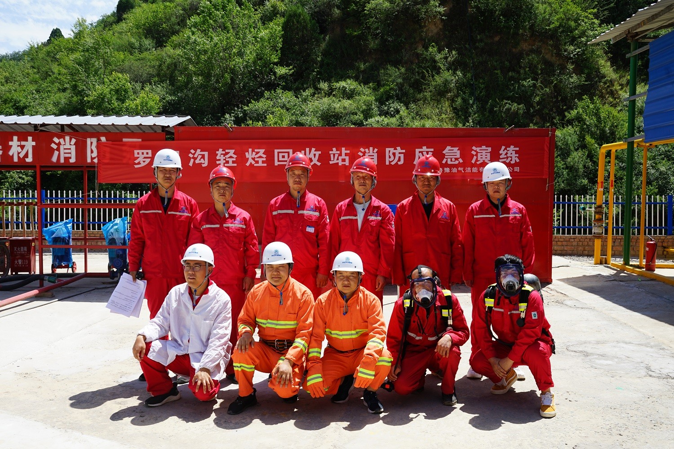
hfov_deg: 57.2
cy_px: 224
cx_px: 337
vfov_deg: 40.0
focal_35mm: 33
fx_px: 618
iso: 100
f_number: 10
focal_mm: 33
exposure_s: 1/100
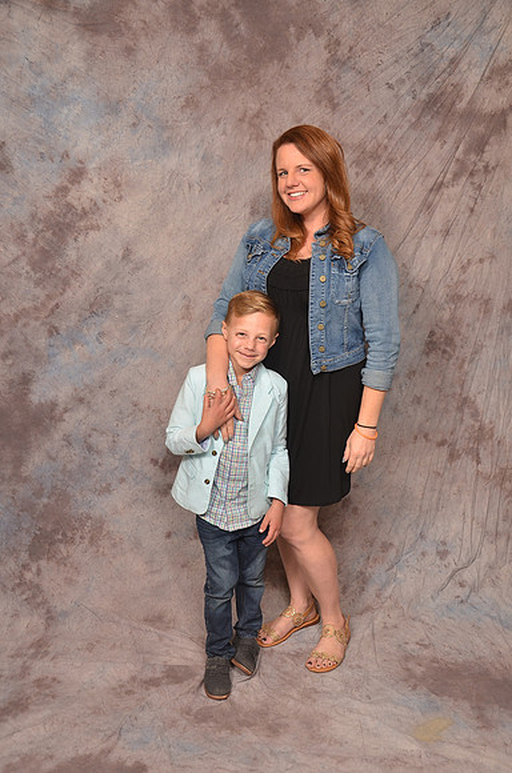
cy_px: 386
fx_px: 804
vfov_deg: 51.4
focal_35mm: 38
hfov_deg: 35.3
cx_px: 256
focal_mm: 25
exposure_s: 1/60
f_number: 5.6
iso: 200
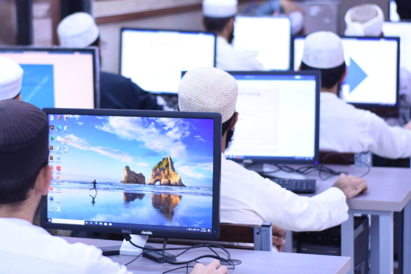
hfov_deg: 20.4
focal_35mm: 100
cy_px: 140
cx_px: 176
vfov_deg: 13.7
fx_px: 1142
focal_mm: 50
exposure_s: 1/80
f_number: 2.2
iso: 400
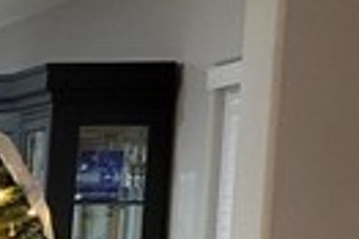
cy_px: 522
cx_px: -871
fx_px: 2102
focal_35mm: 211
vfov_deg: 6.3
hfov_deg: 7.8
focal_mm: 5.4
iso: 400
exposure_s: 1/40
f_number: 1.8
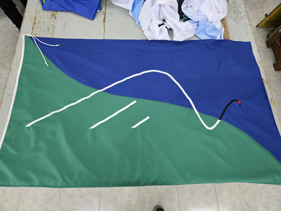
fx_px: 187
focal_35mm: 23
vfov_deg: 58.9
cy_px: 106
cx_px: 140
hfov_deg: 73.9
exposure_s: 1/100
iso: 1250
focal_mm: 6.3
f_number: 1.7
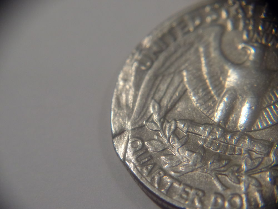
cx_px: 139
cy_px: 104
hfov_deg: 21.1
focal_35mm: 93
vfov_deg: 15.9
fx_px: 747
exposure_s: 1/30
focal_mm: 16.5
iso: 400
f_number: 3.9
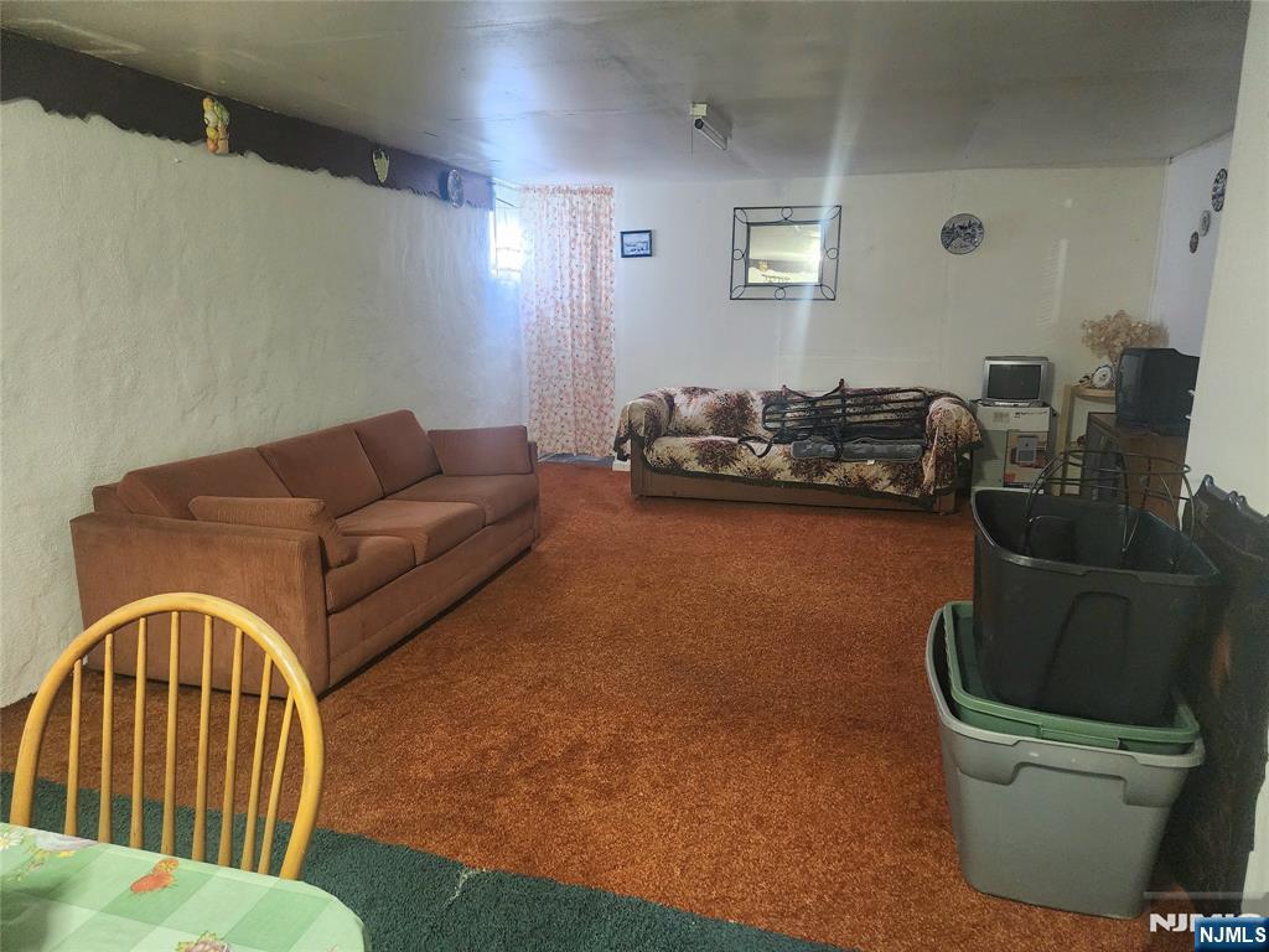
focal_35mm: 23
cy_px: 476
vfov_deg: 58.9
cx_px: 634
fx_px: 843
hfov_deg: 73.9
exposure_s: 1/24
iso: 640
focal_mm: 6.4
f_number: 1.8
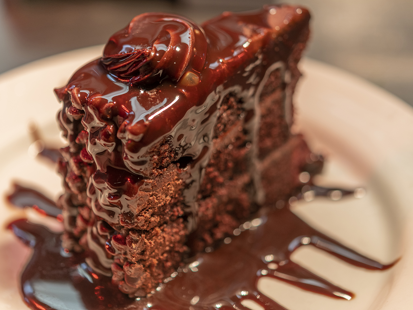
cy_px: 154
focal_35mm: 66
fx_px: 787
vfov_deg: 22.3
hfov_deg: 29.4
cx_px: 196
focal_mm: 60
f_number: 3
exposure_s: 1/125
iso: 160
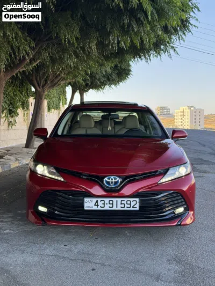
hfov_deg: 30.3
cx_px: 108
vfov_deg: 39.6
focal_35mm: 48
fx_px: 397
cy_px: 143
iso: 64
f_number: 1.78
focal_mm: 6.76
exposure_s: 1/572
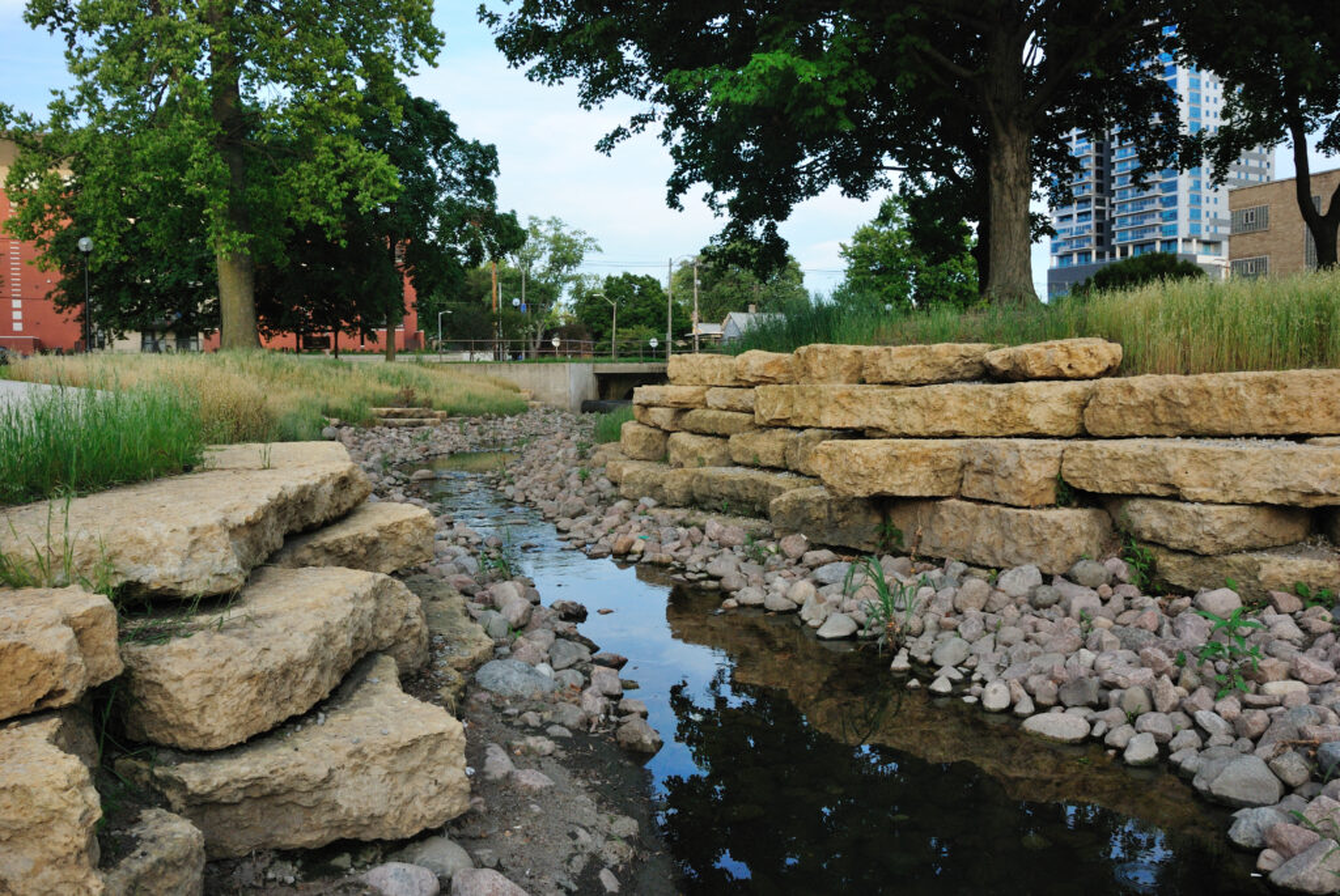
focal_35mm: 27
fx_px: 1006
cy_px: 448
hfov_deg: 67.3
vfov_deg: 48.0
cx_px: 670
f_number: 10
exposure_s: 1/60
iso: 400
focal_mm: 18
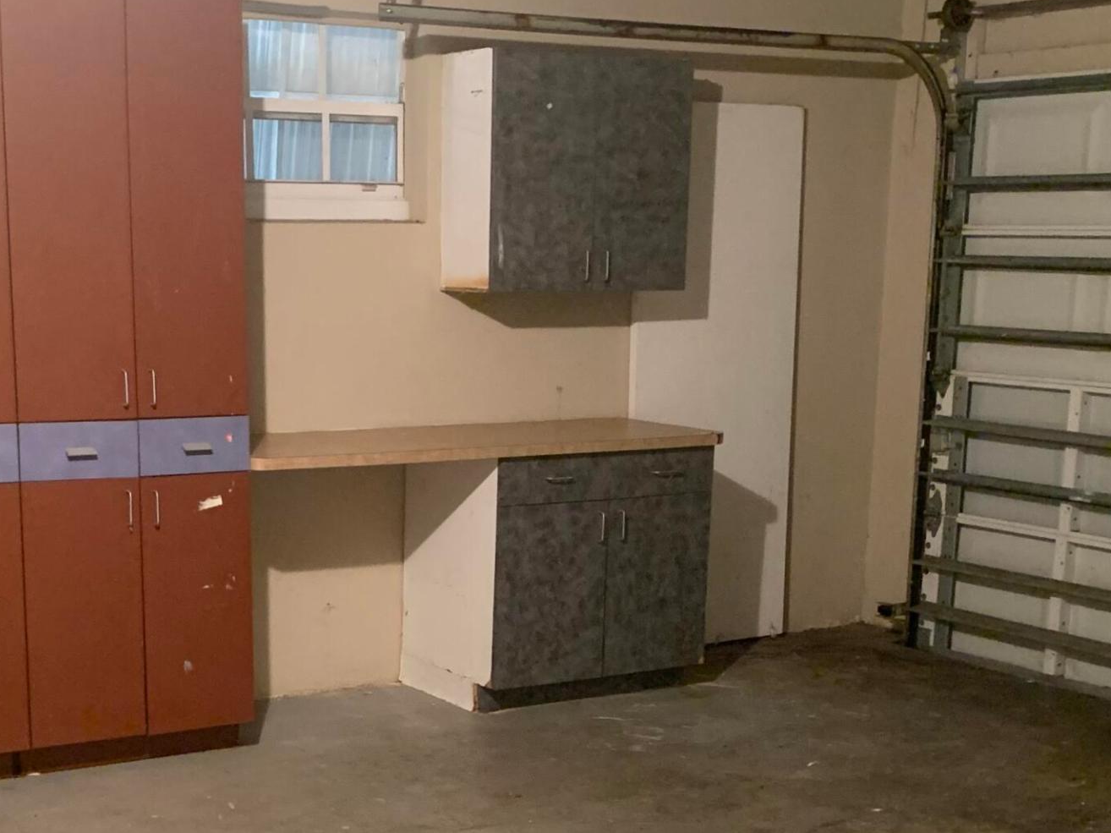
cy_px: 679
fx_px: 1829
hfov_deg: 33.7
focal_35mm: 57
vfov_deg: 25.2
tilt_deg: -13.8
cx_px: 441
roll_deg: -0.1
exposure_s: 1/30
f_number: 1.8
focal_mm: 4.25
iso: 500
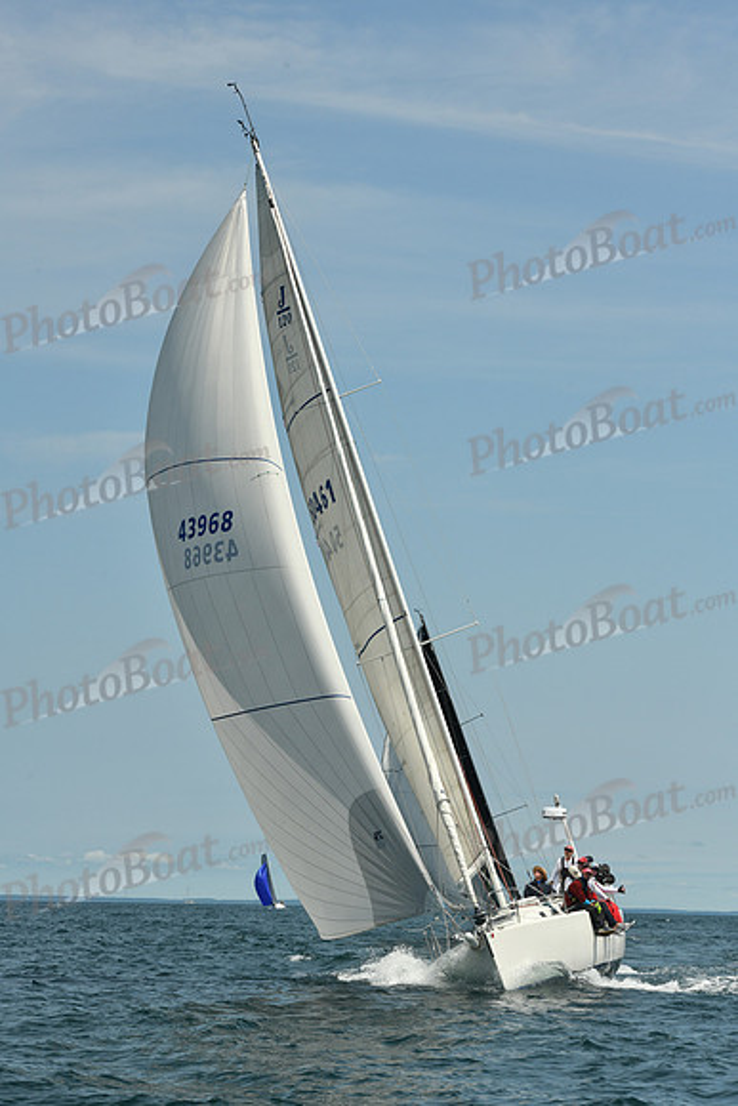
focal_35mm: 100
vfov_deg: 20.4
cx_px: 369
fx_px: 3073
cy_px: 553
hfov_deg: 13.7
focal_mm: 100
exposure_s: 1/1000
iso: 320
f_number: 11
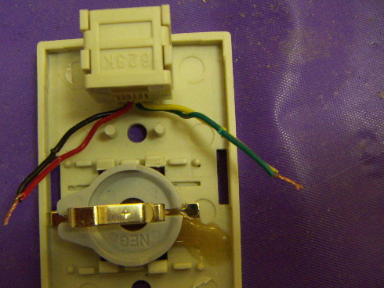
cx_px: 137
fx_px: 522
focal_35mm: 47
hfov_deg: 40.1
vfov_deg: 30.8
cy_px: 173
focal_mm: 4.7
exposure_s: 1/50
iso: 200
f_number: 2.8
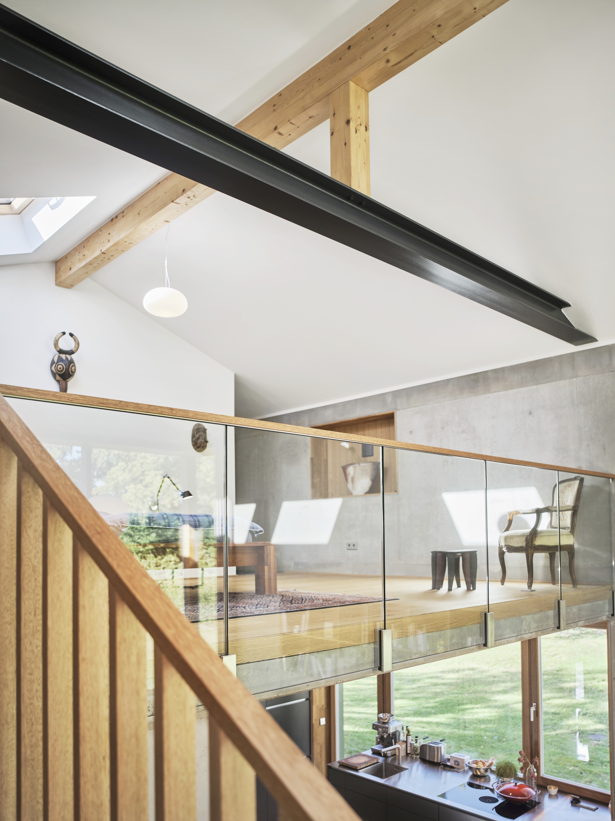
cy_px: 410
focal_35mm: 28
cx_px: 308
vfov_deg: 63.4
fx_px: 663
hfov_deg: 49.7
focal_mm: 35
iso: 125
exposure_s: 1/80
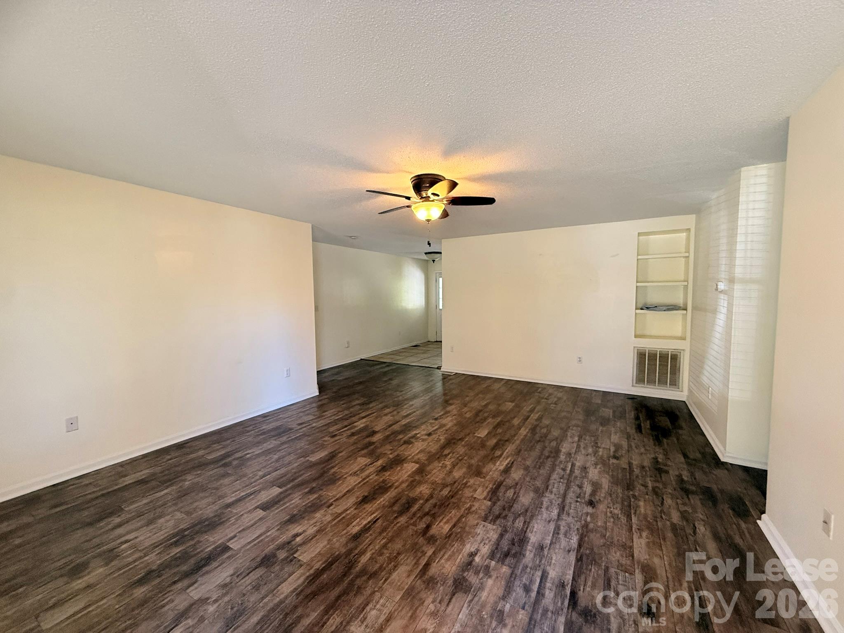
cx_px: 422
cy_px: 316
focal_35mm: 14
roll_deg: +0.1
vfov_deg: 85.7
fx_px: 341
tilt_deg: -3.3
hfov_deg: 102.1
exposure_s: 1/120
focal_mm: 2.22
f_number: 2.2
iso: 500
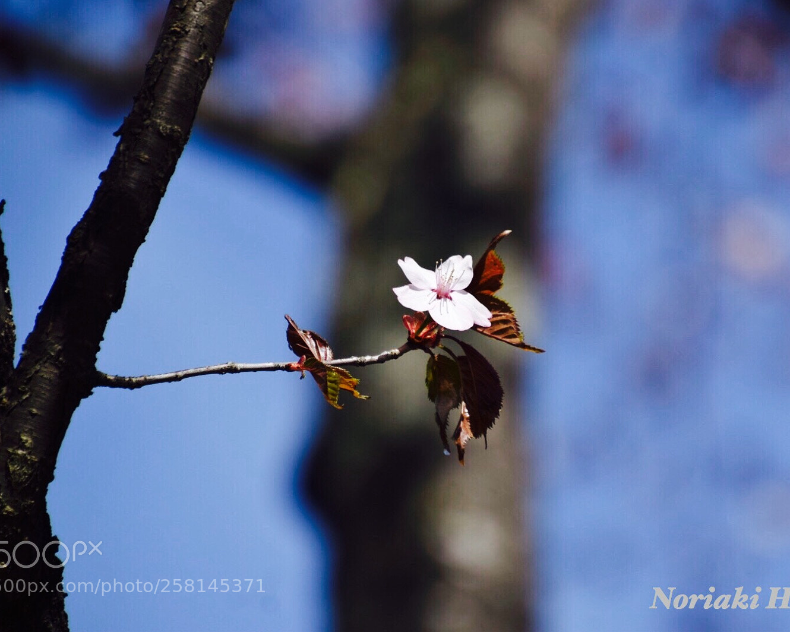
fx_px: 11878
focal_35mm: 508
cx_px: 430
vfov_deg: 3.0
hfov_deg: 3.8
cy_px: 316
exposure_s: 1/640
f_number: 6.3
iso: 100
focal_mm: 300
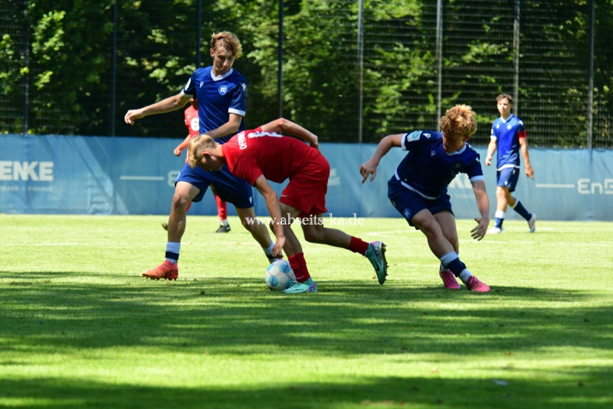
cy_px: 204
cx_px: 306
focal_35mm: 240
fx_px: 4086
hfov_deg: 8.6
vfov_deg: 5.7
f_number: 5
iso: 1250
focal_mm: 160
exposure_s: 1/2000
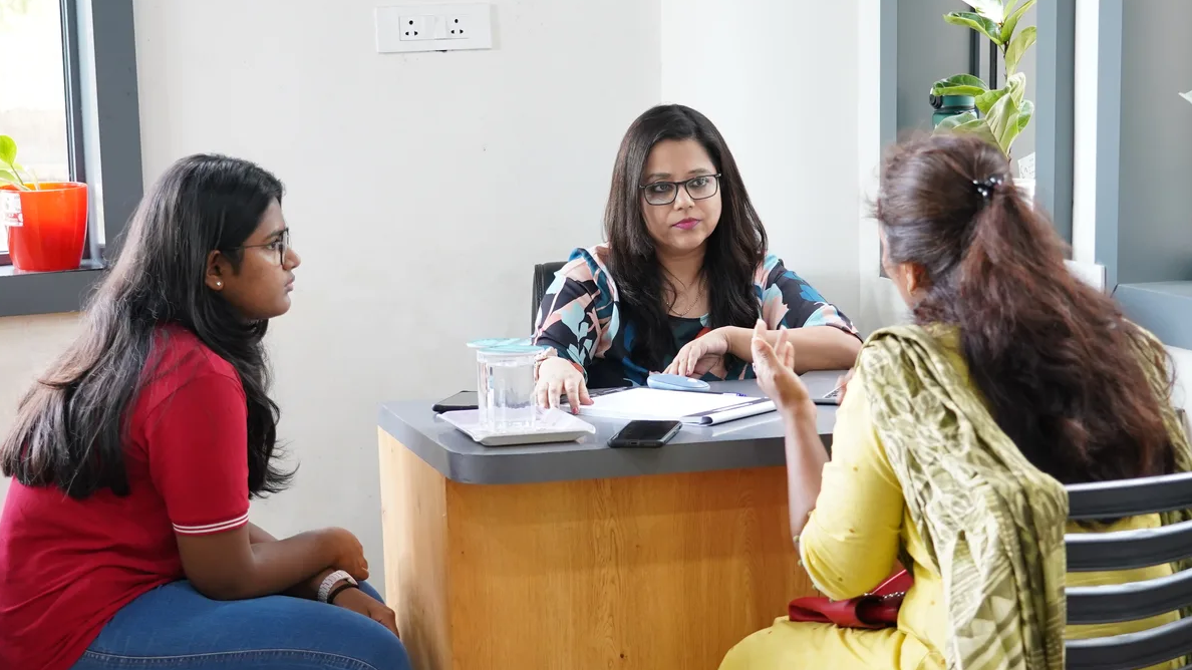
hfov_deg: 29.0
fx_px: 2307
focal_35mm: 73
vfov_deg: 16.5
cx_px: 592
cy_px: 374
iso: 2000
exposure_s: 1/80
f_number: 4
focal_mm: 46
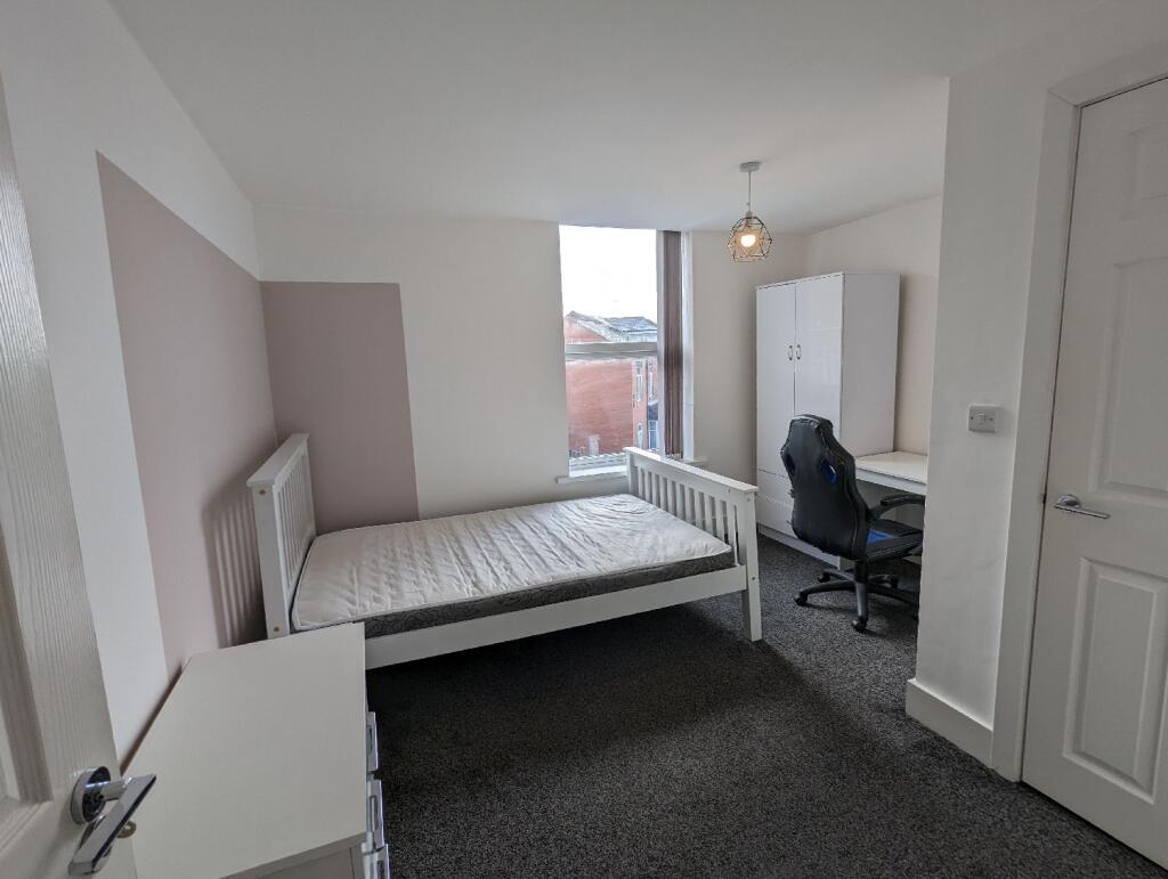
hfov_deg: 94.4
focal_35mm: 16
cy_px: 440
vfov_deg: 78.2
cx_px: 584
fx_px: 541
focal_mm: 2.35
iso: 55
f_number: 2.2
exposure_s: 1/214
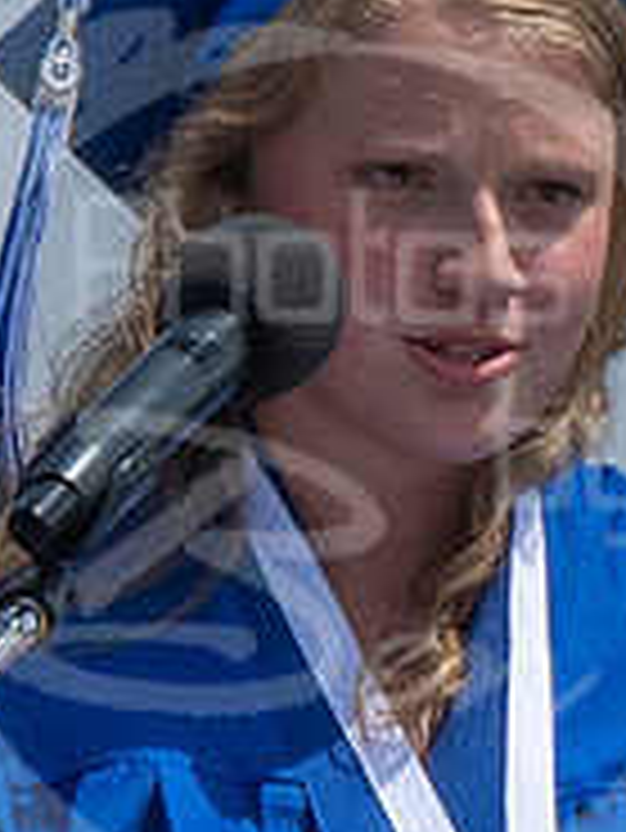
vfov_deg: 1.2
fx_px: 39956
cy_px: 733
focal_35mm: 1659
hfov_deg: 0.9
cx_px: -743
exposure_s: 1/250
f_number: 14
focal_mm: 97
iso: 200
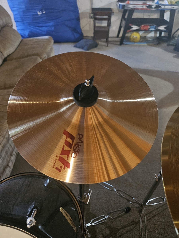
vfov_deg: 73.9
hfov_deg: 58.9
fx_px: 159
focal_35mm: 23
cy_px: 119
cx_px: 90
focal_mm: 5.4
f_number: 1.8
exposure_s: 1/24
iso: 640
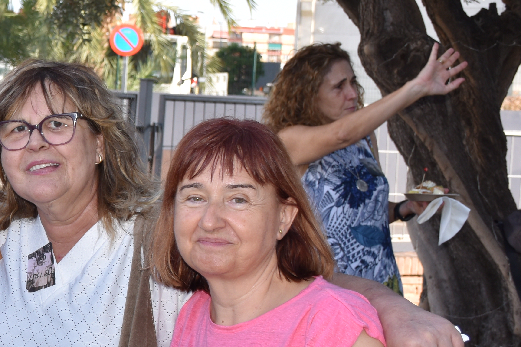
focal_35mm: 108
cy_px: 162
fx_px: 1568
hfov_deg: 17.7
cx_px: -152
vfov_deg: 12.6
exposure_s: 1/160
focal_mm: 27
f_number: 6.3
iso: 100
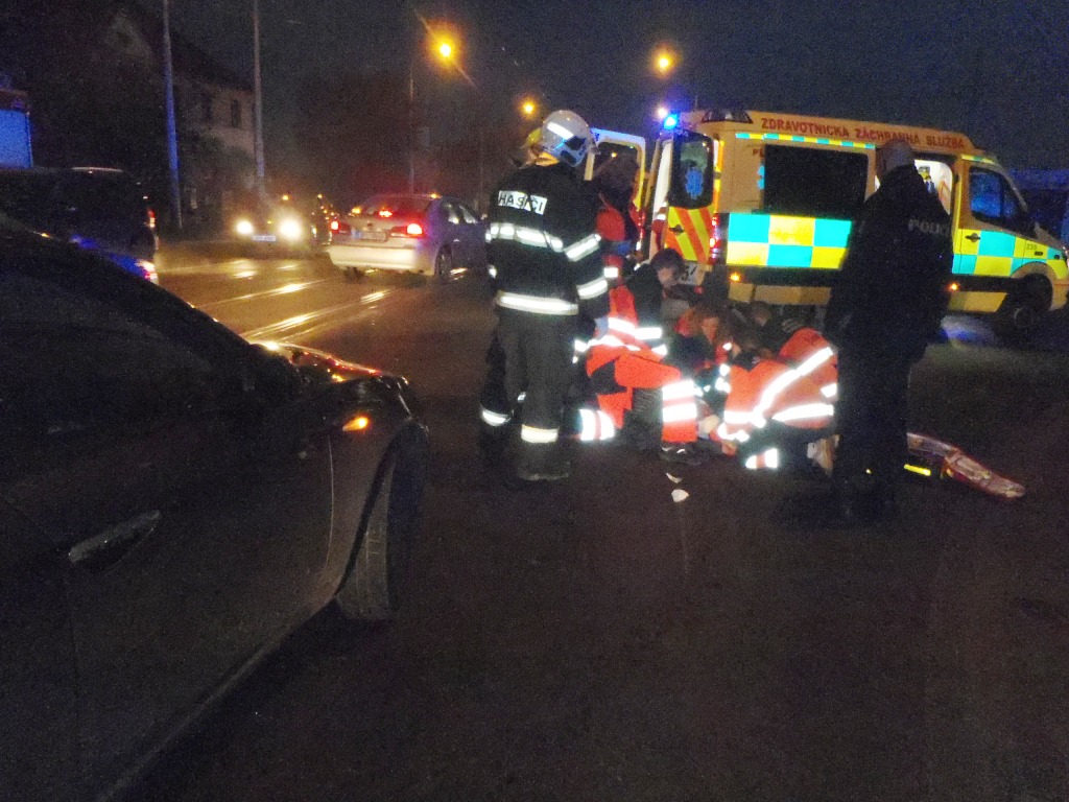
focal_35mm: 28
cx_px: 534
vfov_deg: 49.7
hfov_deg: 63.4
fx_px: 865
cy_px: 401
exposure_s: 1/30
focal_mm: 5
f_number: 3.9
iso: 1600
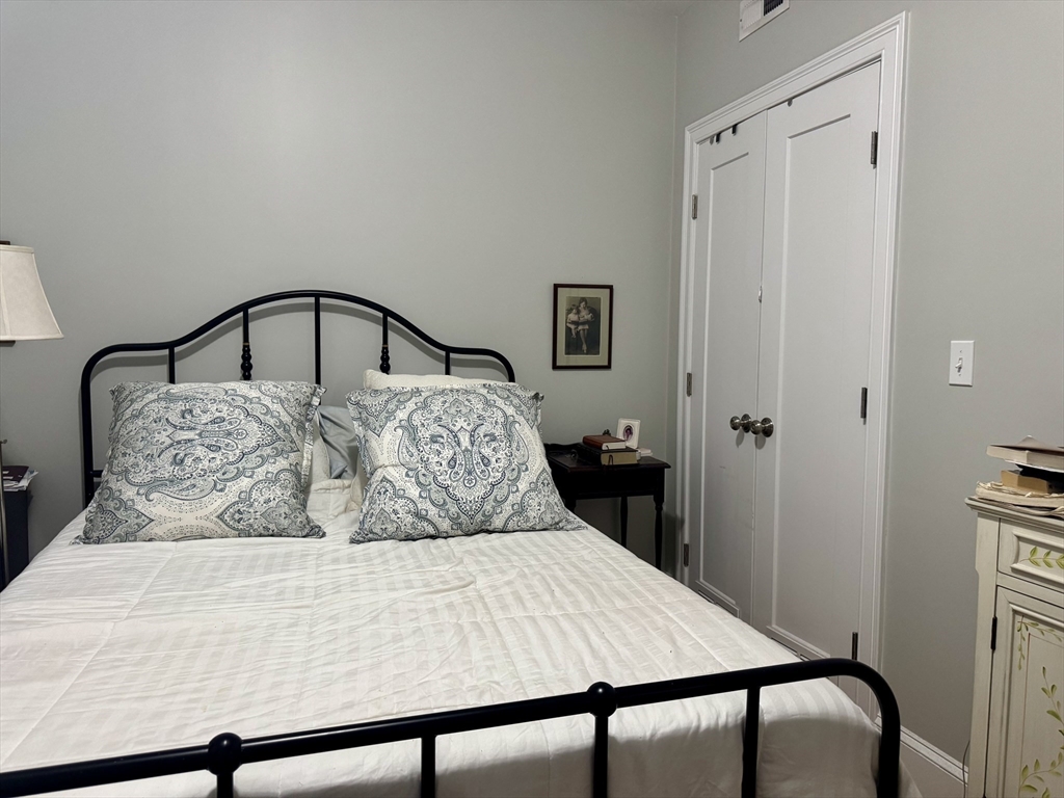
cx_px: 532
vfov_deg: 56.8
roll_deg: -0.8
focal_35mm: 24
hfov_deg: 71.6
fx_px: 738
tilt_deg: -4.2
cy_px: 399
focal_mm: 6.76
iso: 250
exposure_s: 1/60
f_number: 1.78
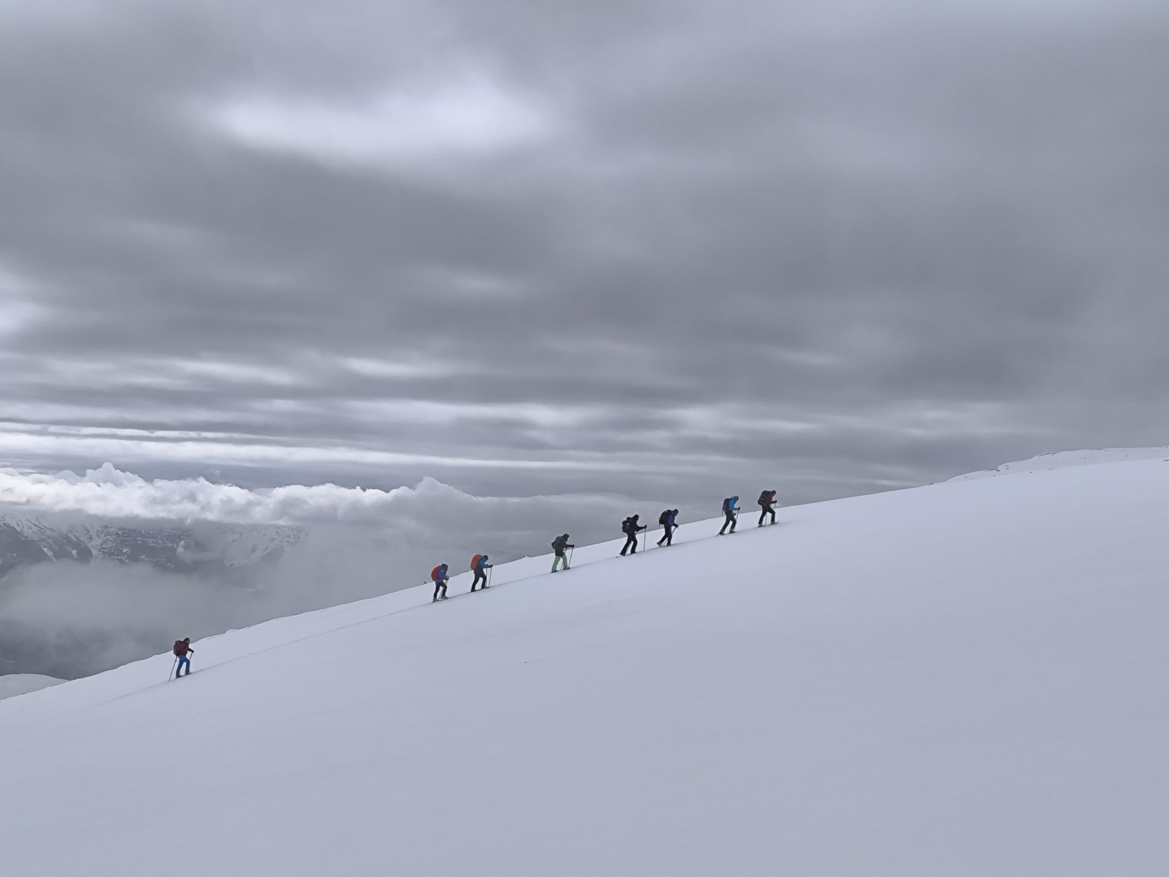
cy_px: 438
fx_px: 1891
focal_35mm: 56
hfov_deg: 34.3
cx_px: 584
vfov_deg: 26.1
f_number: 1.65
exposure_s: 1/1548
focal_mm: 6.14
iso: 50
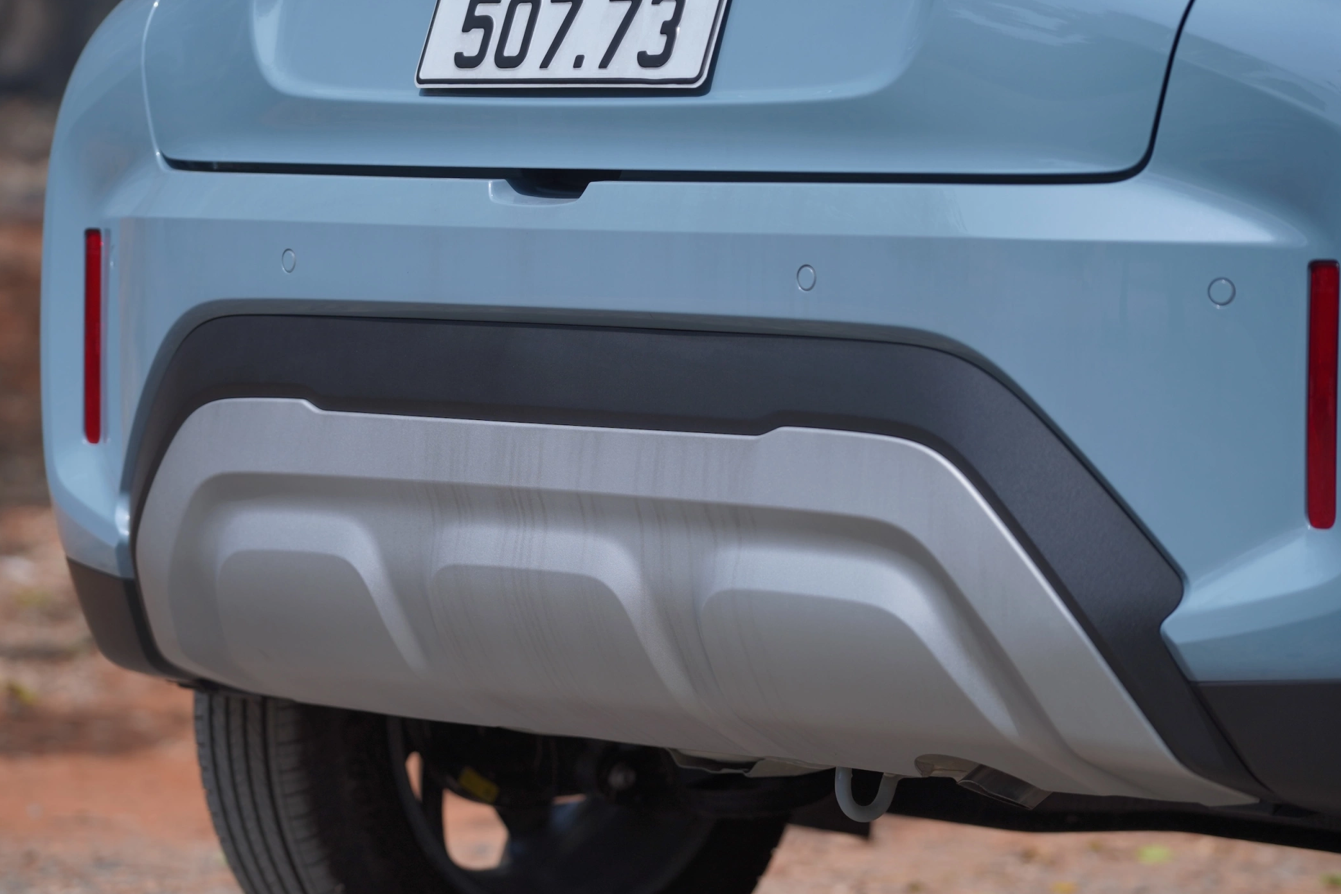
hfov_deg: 12.2
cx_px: 614
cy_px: 513
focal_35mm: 168
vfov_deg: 8.2
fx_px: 6257
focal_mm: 146
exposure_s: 1/1250
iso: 125
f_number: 4
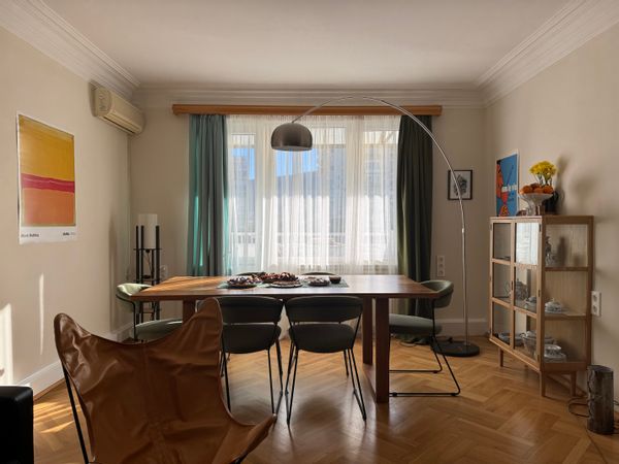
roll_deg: +0.5
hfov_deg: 71.6
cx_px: 310
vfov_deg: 56.8
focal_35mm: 24
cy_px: 232
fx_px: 429
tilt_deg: -2.0
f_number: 1.78
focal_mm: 6.76
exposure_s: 1/715
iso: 80
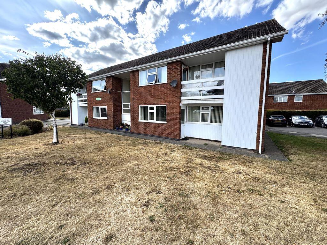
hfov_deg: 102.1
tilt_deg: -5.3
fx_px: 132
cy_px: 122
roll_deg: -1.6
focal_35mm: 14
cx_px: 164
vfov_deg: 85.7
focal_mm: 2.22
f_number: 2.2
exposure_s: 1/652
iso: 40
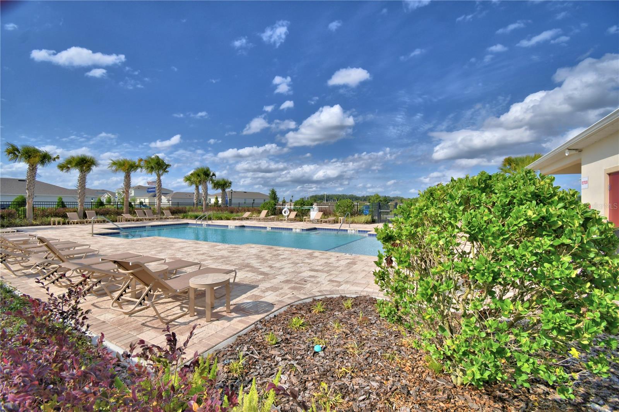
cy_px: 206
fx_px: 258
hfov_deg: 100.4
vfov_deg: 77.3
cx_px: 310
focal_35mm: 15
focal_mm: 10
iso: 100
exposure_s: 1/2000
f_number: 4.5
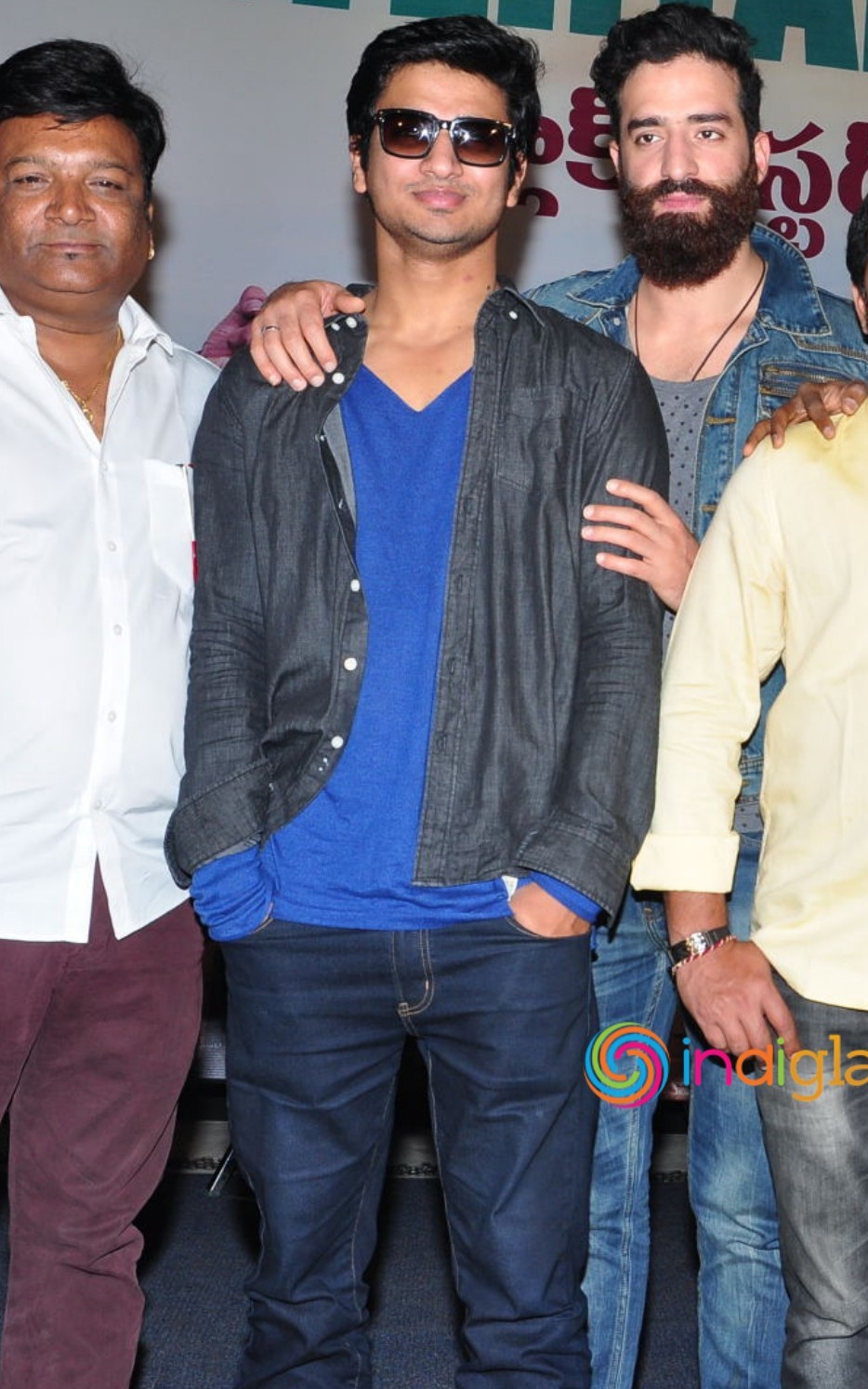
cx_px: 811
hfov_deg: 21.1
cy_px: 694
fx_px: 2271
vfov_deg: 34.0
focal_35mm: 60
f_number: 8
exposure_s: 1/125
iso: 400
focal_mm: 26
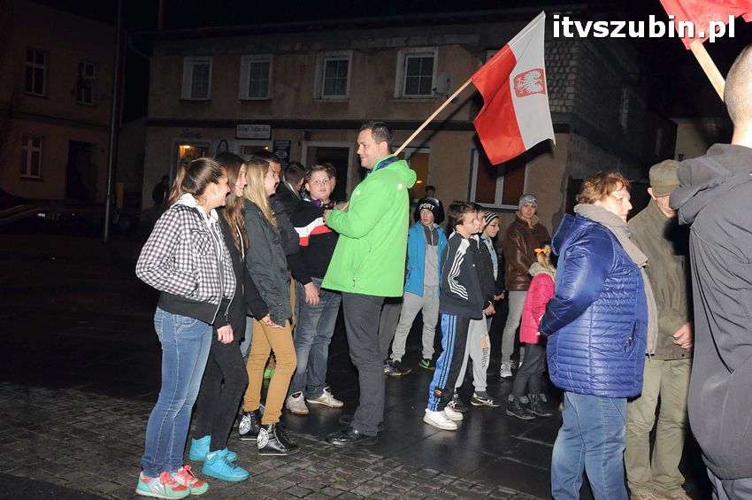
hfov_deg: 53.2
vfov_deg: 36.8
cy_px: 250
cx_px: 376
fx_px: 751
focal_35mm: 36
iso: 2500
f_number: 8
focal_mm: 24
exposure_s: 1/60
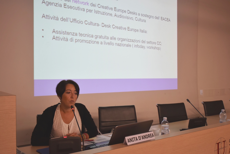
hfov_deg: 53.1
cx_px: 115
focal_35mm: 36
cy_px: 77
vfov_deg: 36.9
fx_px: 230
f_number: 4.5
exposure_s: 1/60
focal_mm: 24
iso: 400
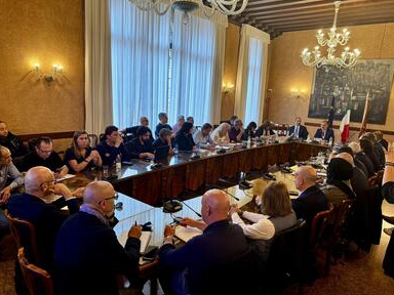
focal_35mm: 25
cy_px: 153
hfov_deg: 69.4
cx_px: 201
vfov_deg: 54.9
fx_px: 285
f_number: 1.78
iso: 160
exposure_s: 1/50
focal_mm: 6.76
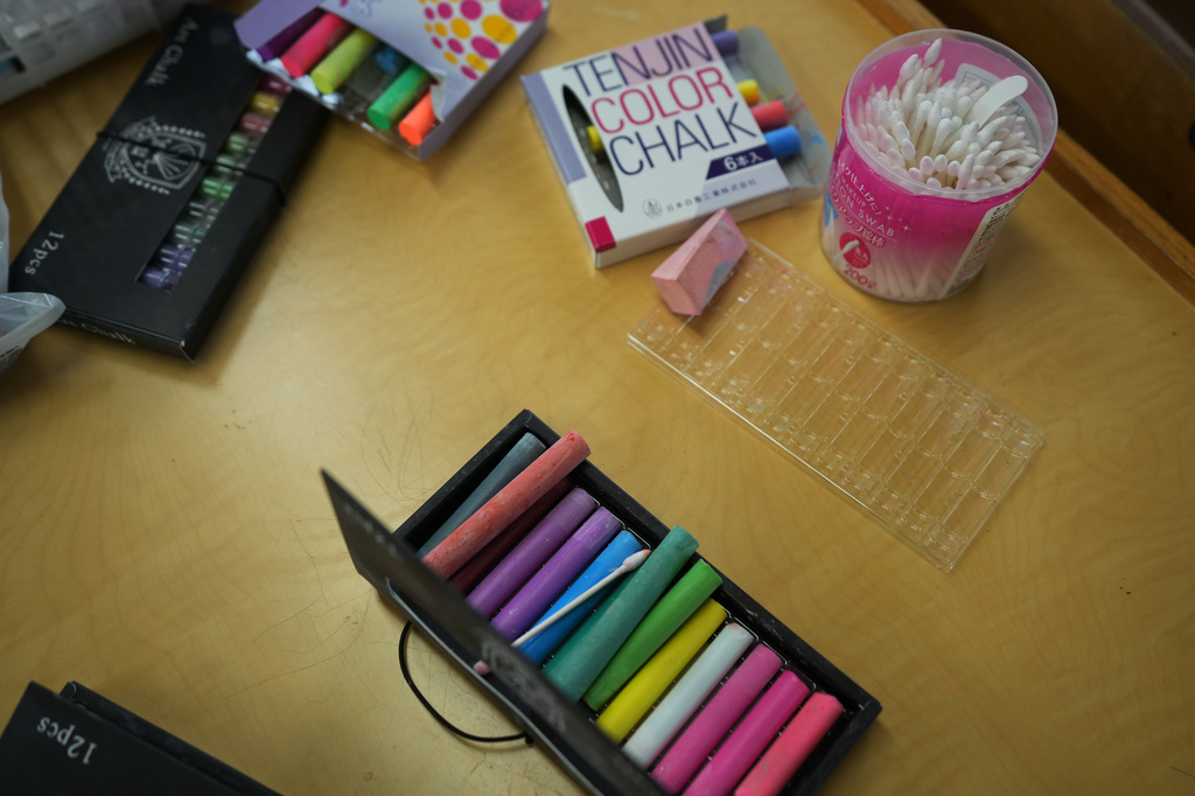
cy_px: 398
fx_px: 1161
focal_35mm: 35
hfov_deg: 54.4
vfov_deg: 37.8
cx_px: 598
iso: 640
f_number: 2.8
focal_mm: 35
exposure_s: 1/500
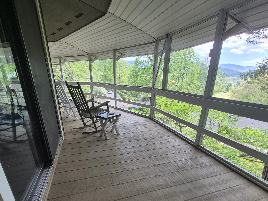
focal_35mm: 17
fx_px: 132
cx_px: 128
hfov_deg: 91.0
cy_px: 122
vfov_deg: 73.8
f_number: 2.2
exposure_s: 1/120
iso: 64
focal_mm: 1.74
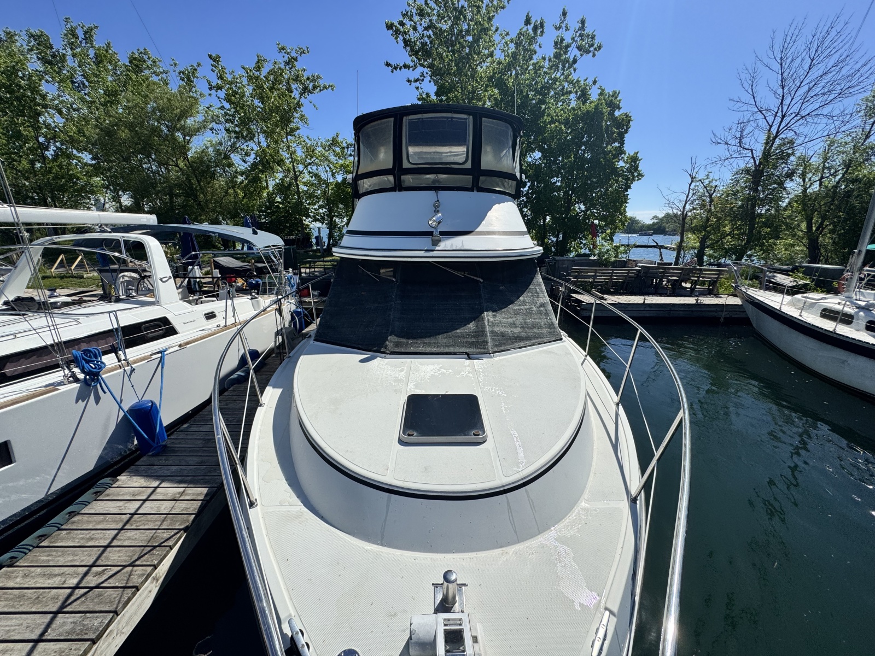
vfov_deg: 85.7
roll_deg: +0.0
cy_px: 328
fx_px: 354
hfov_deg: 102.1
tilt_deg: -14.9
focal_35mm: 14
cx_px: 438
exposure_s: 1/3906
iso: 40
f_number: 2.2
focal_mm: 2.22
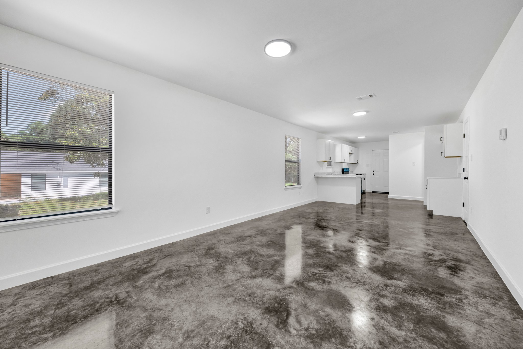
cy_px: 174
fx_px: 189
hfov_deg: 108.3
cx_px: 262
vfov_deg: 85.4
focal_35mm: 13
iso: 400
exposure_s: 1/25
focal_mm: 8.6
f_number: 7.1
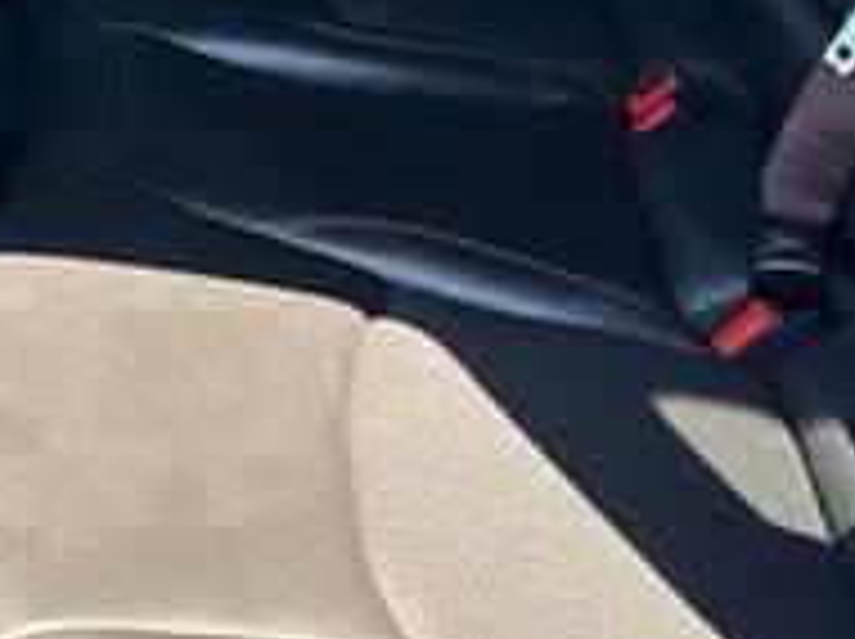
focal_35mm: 81
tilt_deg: -16.4
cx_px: 315
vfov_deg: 17.2
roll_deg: -2.5
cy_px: -158
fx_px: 1998
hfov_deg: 24.1
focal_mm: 6.76
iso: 160
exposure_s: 1/121
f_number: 1.78
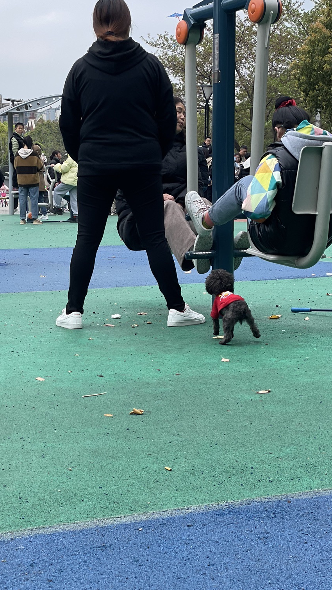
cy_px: 305
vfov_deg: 28.2
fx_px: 1174
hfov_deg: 16.0
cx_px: 57
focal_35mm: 75
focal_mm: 6
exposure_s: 1/470
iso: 32
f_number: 2
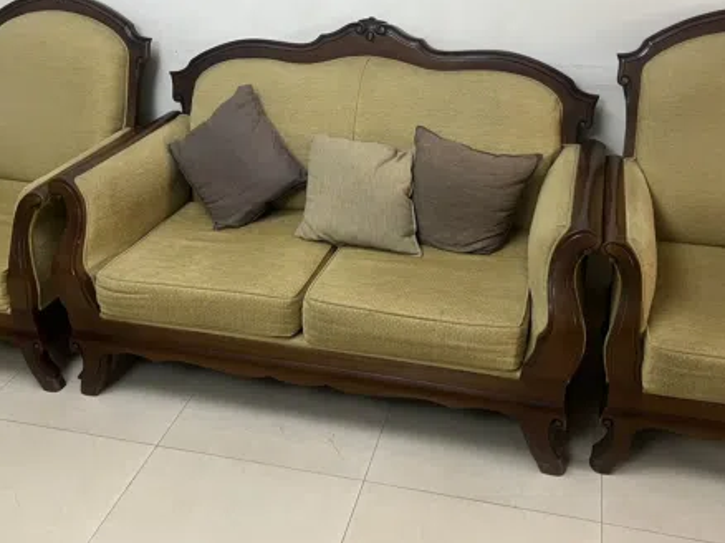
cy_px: 182
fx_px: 795
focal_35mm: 38
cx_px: 371
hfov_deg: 49.0
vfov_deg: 37.3
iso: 200
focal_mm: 5.7
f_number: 1.5
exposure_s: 1/50
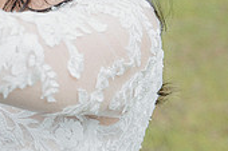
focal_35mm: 171
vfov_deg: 7.9
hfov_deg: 11.7
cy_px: -70
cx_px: -82
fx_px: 1082
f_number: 3.5
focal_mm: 50
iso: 125
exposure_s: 1/250
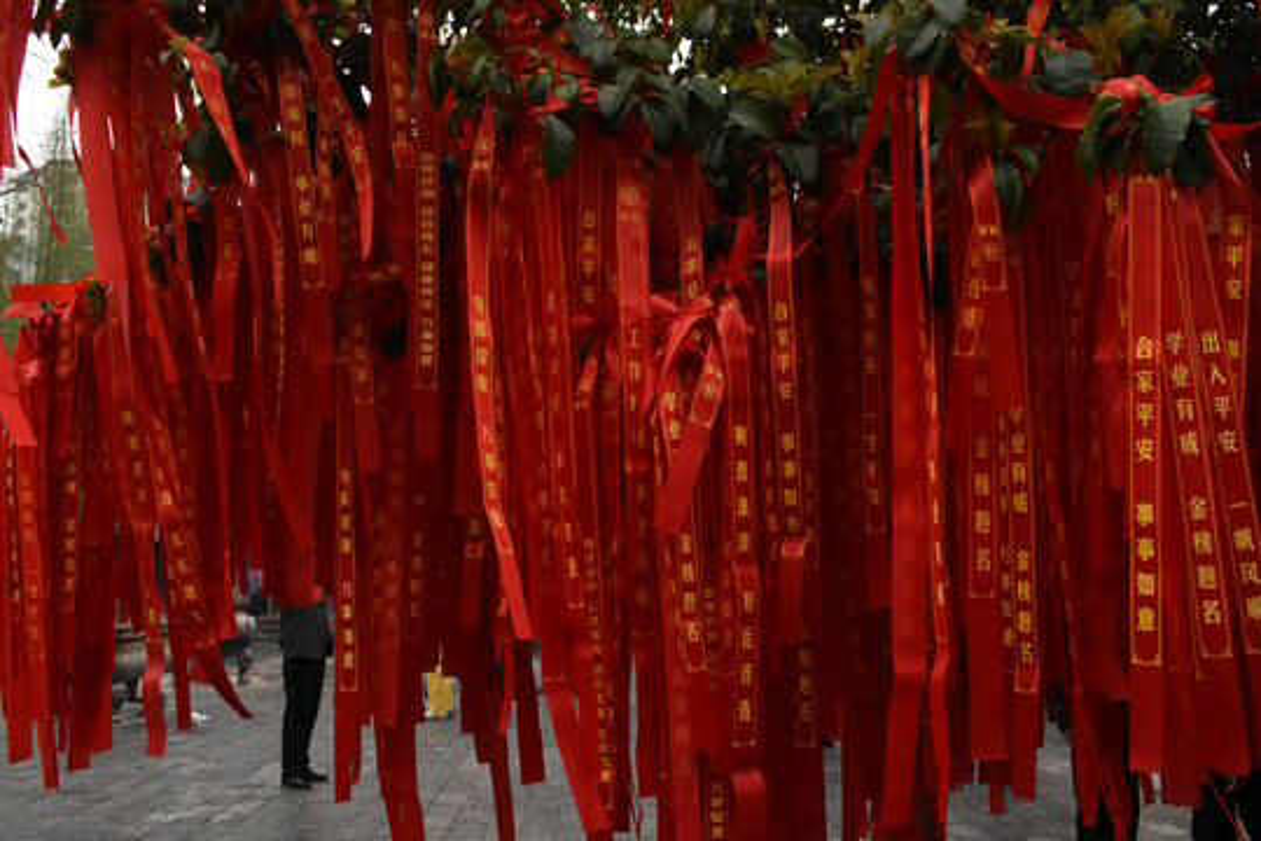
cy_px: 420
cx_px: 630
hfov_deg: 55.1
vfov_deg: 38.4
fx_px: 1208
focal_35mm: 34
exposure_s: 1/320
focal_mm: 23
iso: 1600
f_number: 7.1
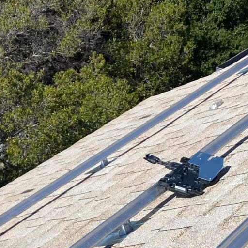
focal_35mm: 92
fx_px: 746
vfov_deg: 18.4
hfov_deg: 18.9
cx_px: 120
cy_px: 253
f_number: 1.8
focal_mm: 4.25
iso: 32
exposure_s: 1/4608
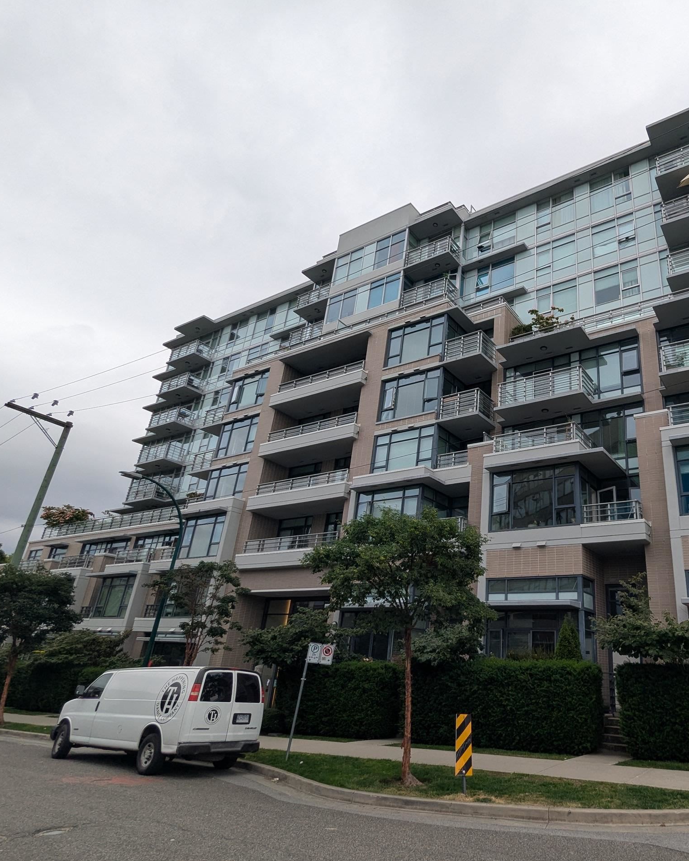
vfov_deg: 77.6
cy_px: 433
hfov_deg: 63.4
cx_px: 474
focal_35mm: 21
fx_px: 535
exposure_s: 1/527
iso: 50
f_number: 2.2
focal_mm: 2.35
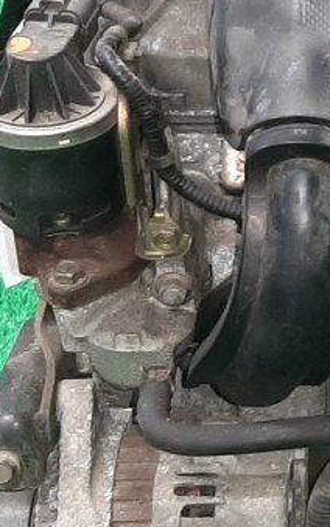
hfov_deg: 10.2
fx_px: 1683
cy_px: 300
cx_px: 691
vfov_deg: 17.8
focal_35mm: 117
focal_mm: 3.93
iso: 210
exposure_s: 1/50
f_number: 1.7
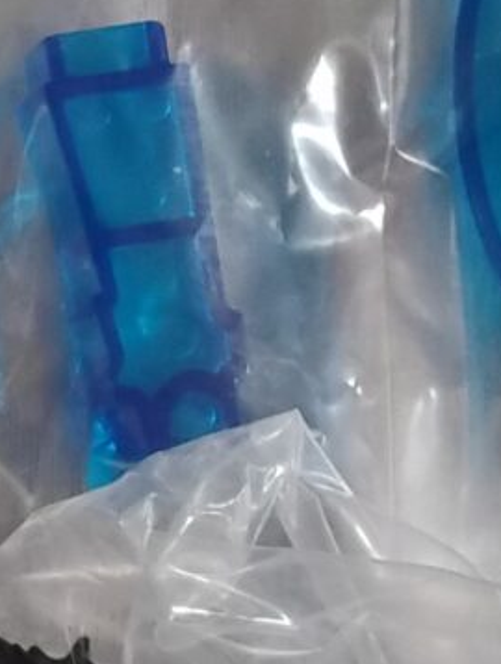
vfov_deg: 9.7
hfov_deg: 7.4
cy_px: -132
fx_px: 3846
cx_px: -206
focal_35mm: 200
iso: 1278
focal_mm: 4.26
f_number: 1.8
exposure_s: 1/40
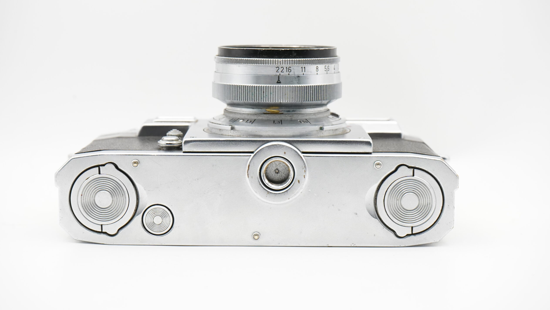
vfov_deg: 17.5
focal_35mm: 69
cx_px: 275
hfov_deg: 30.6
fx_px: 1006
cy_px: 137
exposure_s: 1/125
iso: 4000
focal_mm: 65
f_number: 11
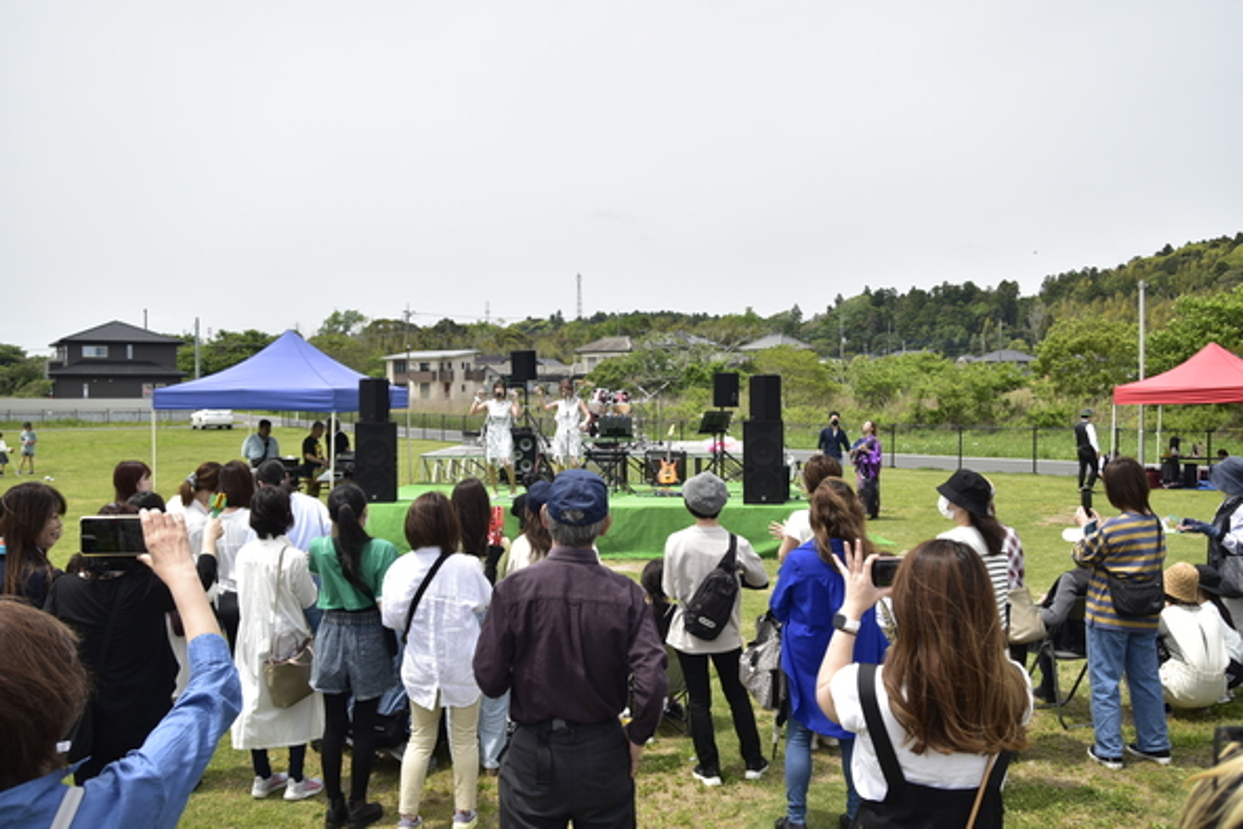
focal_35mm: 32
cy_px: 414
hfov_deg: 58.7
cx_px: 622
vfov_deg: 41.1
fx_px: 1105
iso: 100
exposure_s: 1/250
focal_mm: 32
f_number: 8
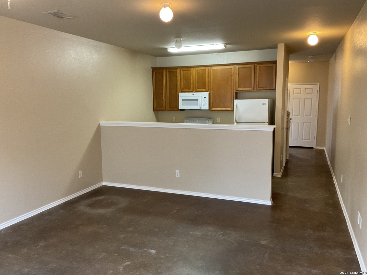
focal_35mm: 29
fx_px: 307
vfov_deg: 48.2
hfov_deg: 61.7
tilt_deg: -6.4
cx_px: 184
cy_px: 138
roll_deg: -0.6
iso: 160
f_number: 1.8
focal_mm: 3
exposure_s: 1/60
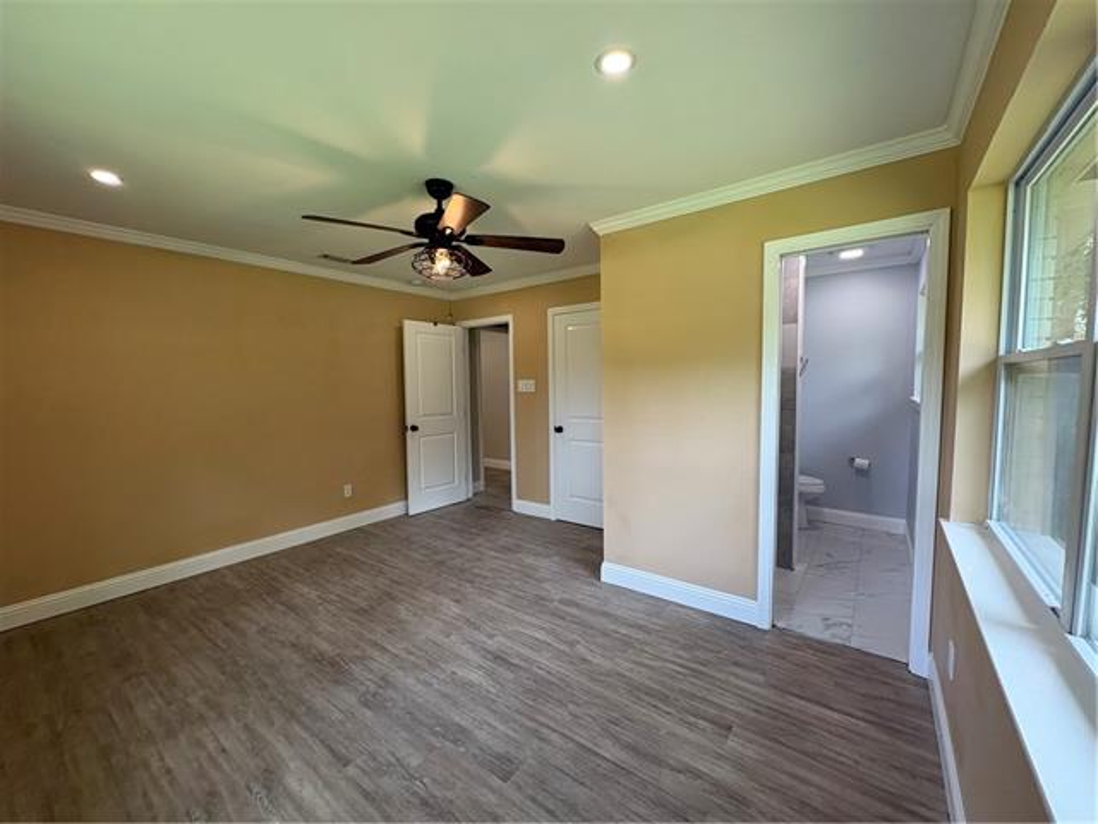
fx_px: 444
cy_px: 412
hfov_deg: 102.1
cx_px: 549
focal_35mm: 14
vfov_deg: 85.7
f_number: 2.2
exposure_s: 1/120
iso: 100
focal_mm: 2.22
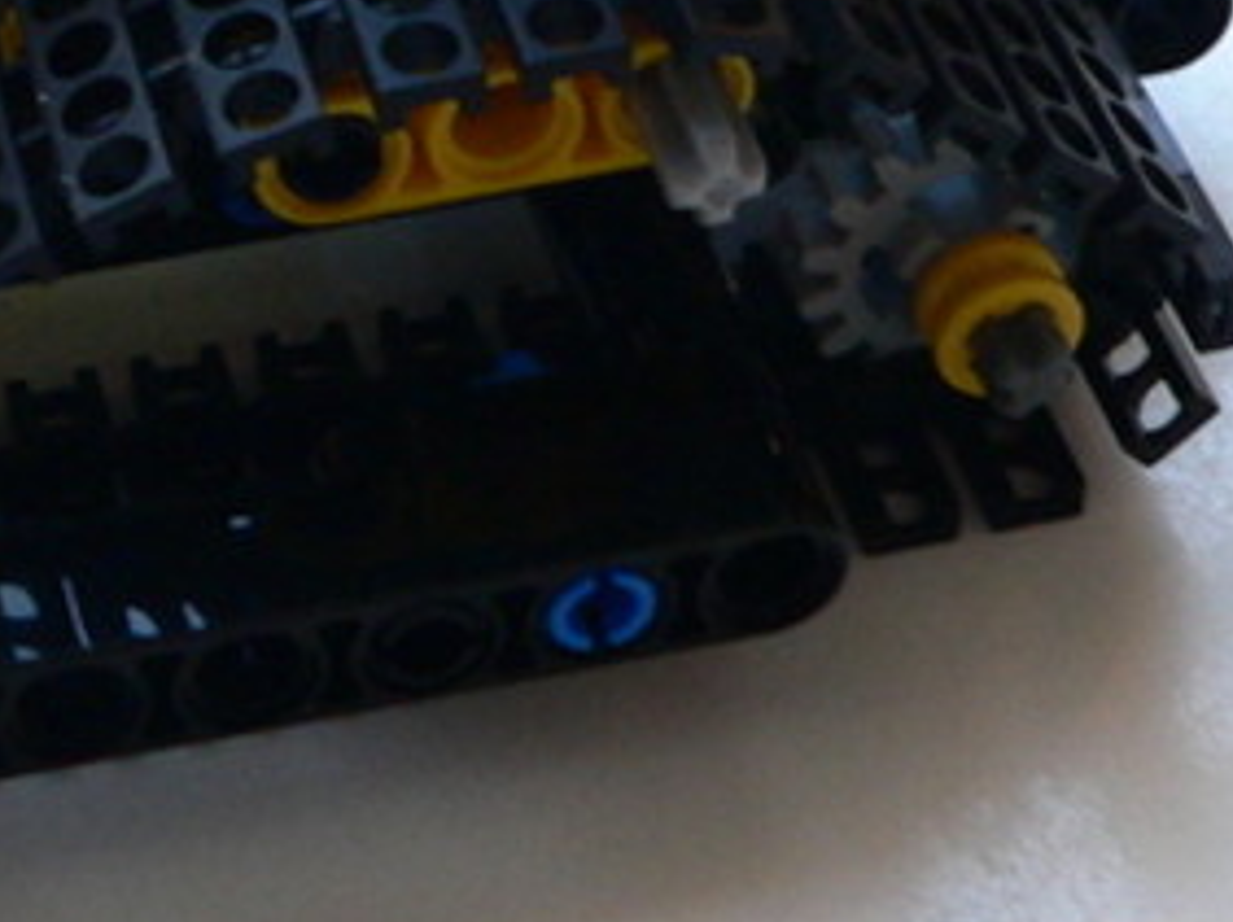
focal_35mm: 115
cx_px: 210
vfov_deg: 12.7
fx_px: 4093
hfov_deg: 17.0
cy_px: 7
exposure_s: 1/15
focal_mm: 6
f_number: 2.8
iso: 200
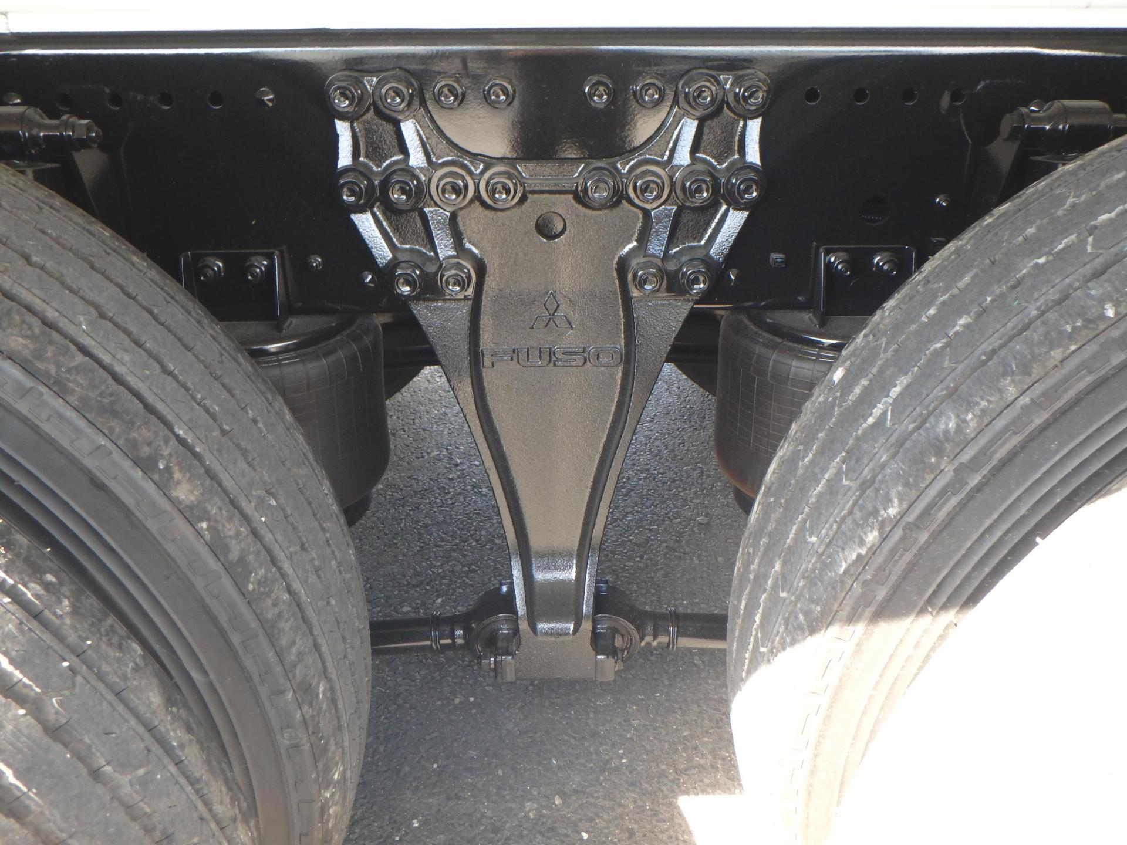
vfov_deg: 48.2
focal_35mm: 29
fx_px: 944
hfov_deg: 61.7
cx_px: 564
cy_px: 422
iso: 200
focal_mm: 5.2
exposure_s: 1/40
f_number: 4.6
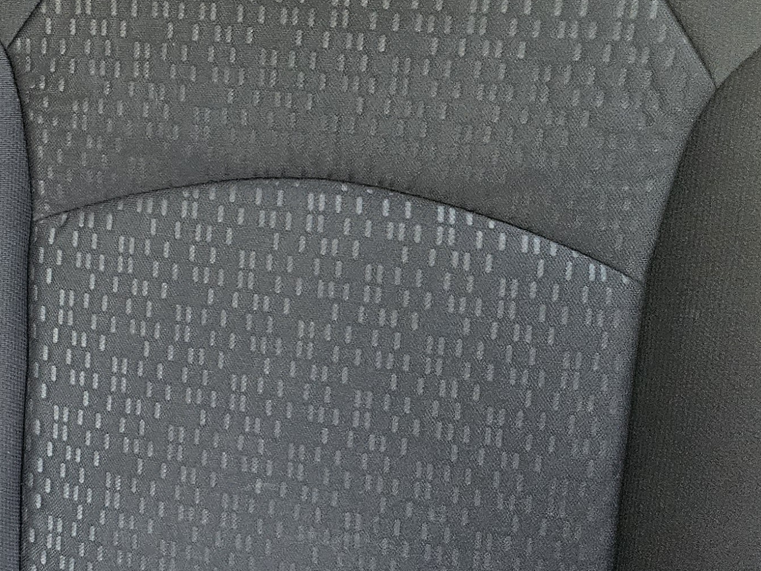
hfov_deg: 23.5
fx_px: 1517
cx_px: -321
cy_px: 28
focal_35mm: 69
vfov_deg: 20.7
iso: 800
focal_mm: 5.4
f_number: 1.8
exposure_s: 1/120
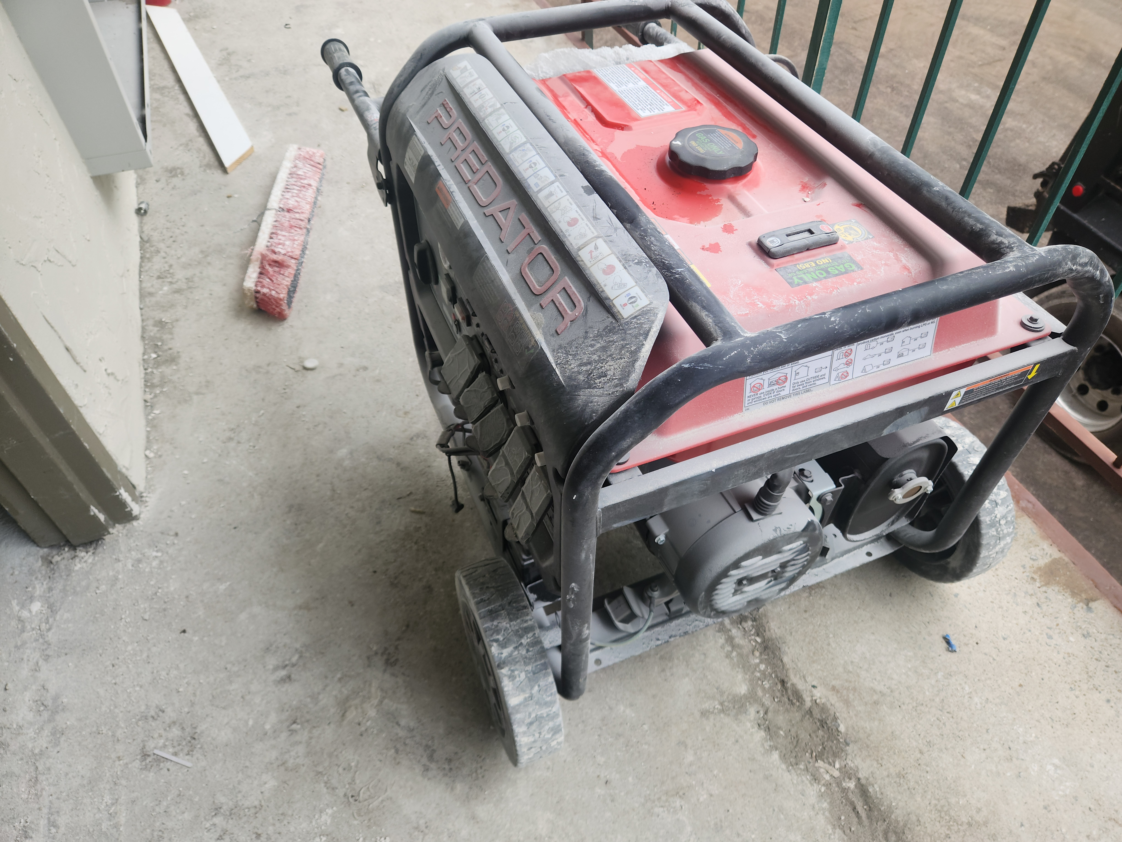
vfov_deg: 58.9
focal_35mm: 23
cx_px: 561
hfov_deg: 73.9
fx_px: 745
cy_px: 421
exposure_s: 1/307
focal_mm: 5.4
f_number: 1.8
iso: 20
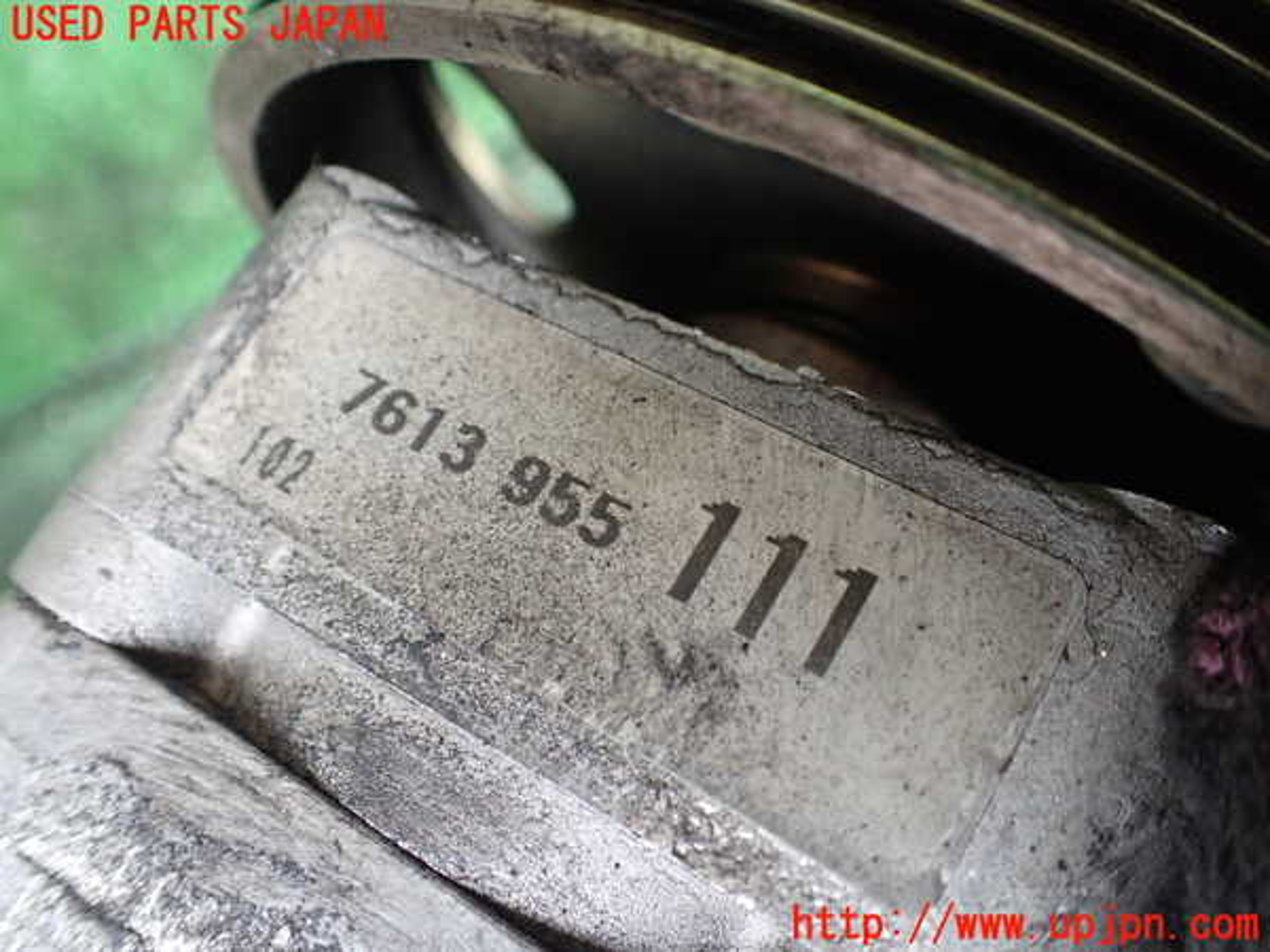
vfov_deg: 46.8
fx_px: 1101
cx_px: 635
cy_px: 476
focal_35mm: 30
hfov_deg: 60.0
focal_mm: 5.4
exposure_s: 1/125
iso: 640
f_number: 2.3
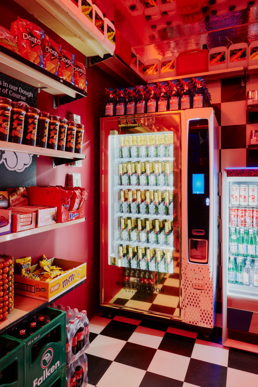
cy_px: 194
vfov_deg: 73.7
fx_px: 258
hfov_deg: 53.1
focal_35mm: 24
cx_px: 129
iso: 64
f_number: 11
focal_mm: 24
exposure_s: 2
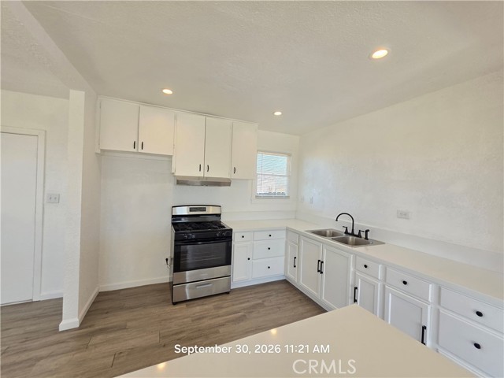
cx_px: 252
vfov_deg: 89.9
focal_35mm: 13
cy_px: 189
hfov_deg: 106.2
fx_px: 189
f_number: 1.9
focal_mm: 2.2
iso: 50
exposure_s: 1/120
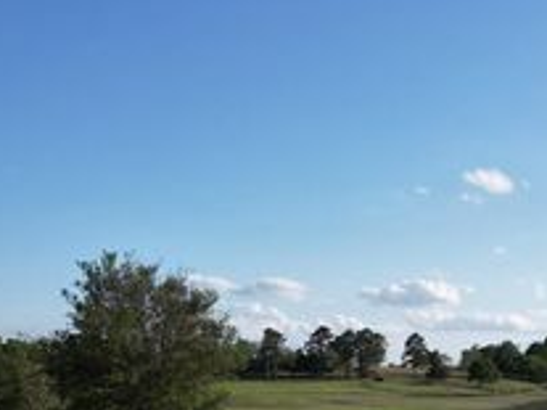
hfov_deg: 32.8
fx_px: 916
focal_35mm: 58
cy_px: 361
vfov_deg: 24.5
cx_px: 388
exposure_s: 1/2500
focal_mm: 6.72
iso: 120
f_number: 1.7
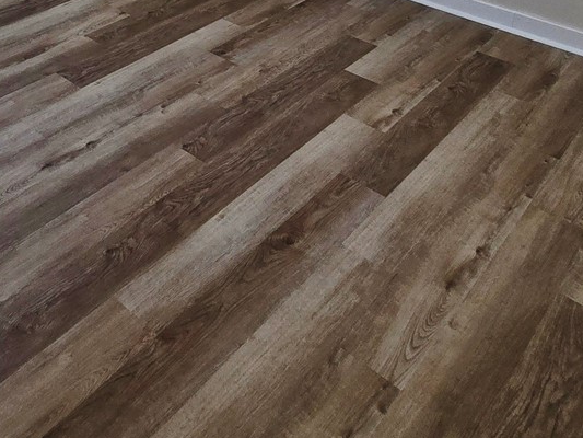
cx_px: 61
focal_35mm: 39
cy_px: -180
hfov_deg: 43.8
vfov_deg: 27.9
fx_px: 657
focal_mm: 2.2
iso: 50
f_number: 2.2
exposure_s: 1/120
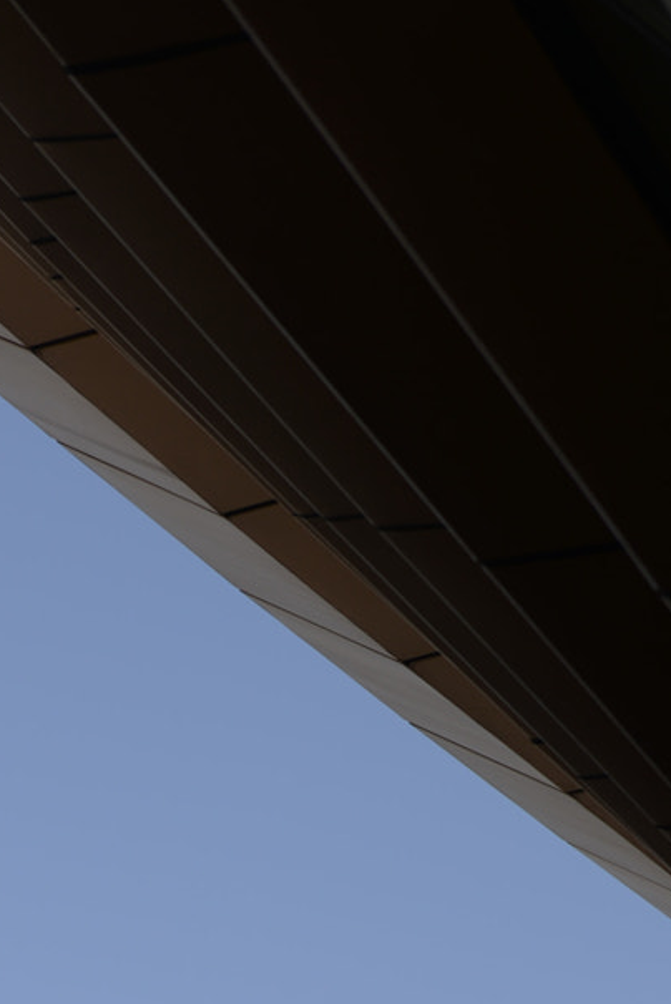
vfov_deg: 11.0
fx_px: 5166
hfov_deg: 7.4
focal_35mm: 185
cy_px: 1087
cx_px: 294
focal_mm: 70
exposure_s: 1/400
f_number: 5
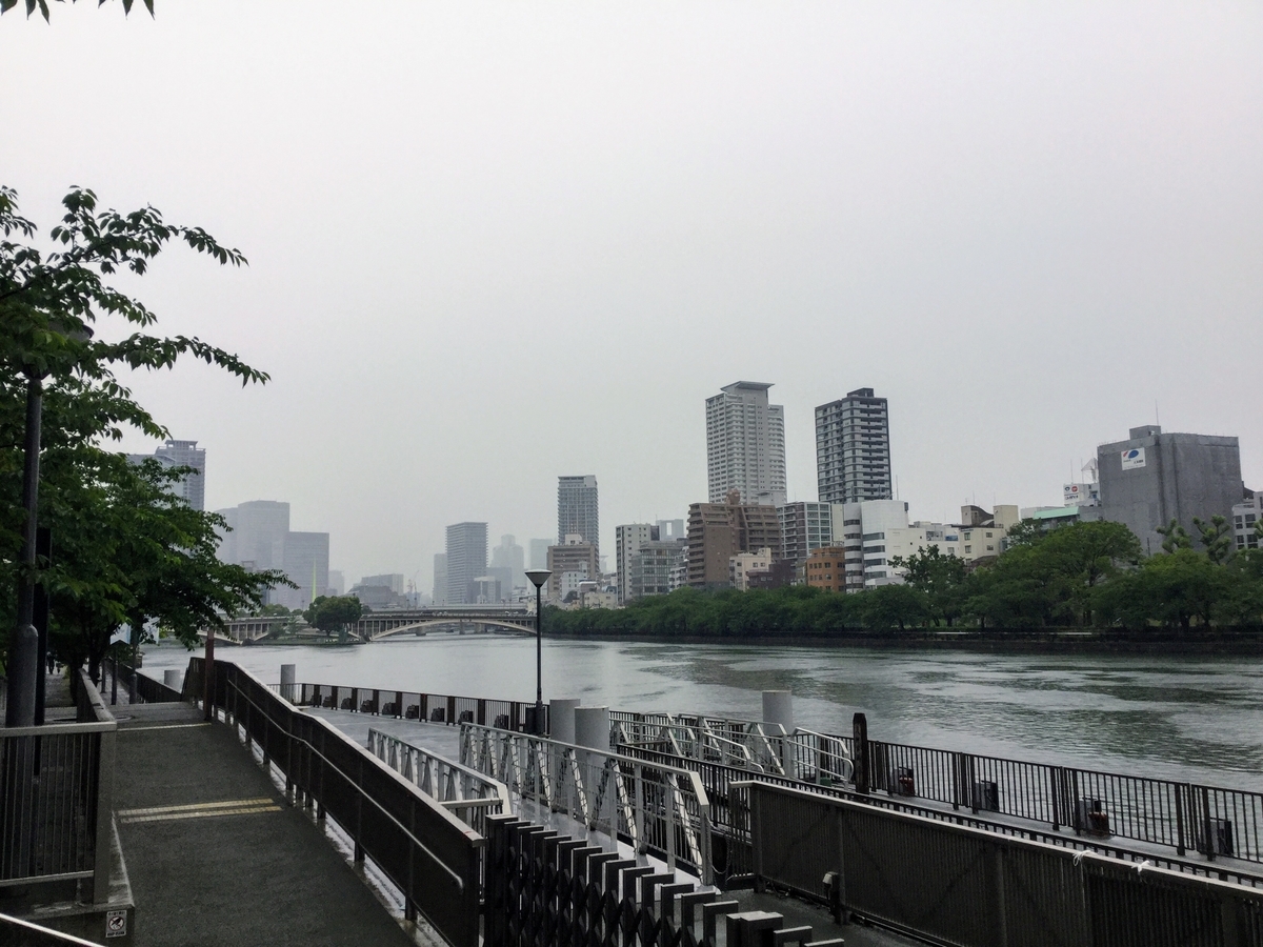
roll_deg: -0.1
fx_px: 1131
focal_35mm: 31
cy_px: 474
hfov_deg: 58.4
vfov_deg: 45.4
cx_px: 632
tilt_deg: +8.1
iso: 25
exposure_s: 1/120
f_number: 2.4
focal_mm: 3.3
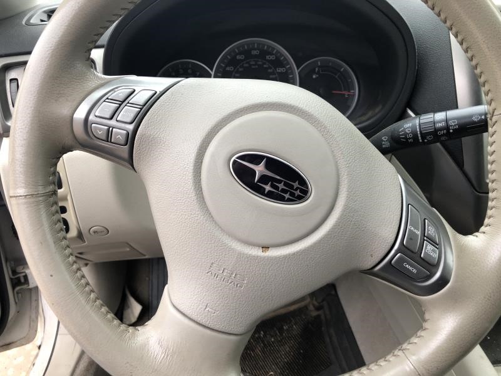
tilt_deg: -27.9
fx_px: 405
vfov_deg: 49.7
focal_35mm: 28
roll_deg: +2.2
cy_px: 188
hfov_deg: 63.4
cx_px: 250
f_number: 1.8
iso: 50
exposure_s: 1/120
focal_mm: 3.99
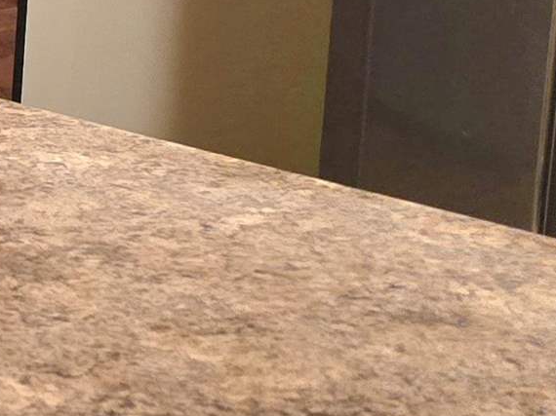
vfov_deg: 11.8
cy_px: -27
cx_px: -779
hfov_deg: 12.5
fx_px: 1991
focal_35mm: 124
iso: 800
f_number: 1.7
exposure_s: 1/60.2
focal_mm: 6.3
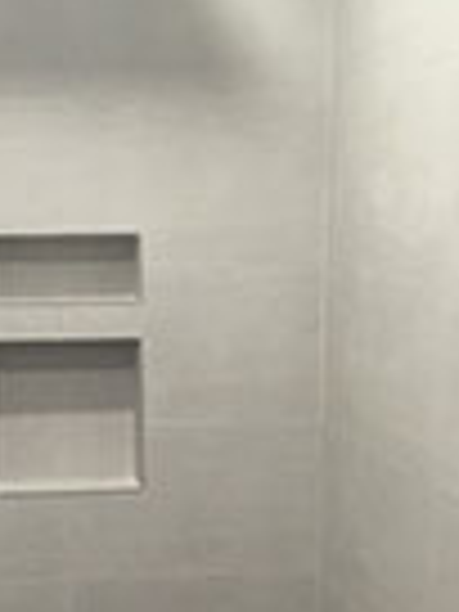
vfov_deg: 22.6
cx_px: 90
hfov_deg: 17.2
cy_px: 513
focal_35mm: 85
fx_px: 1503
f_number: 2.2
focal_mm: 4.15
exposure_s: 1/30
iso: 64
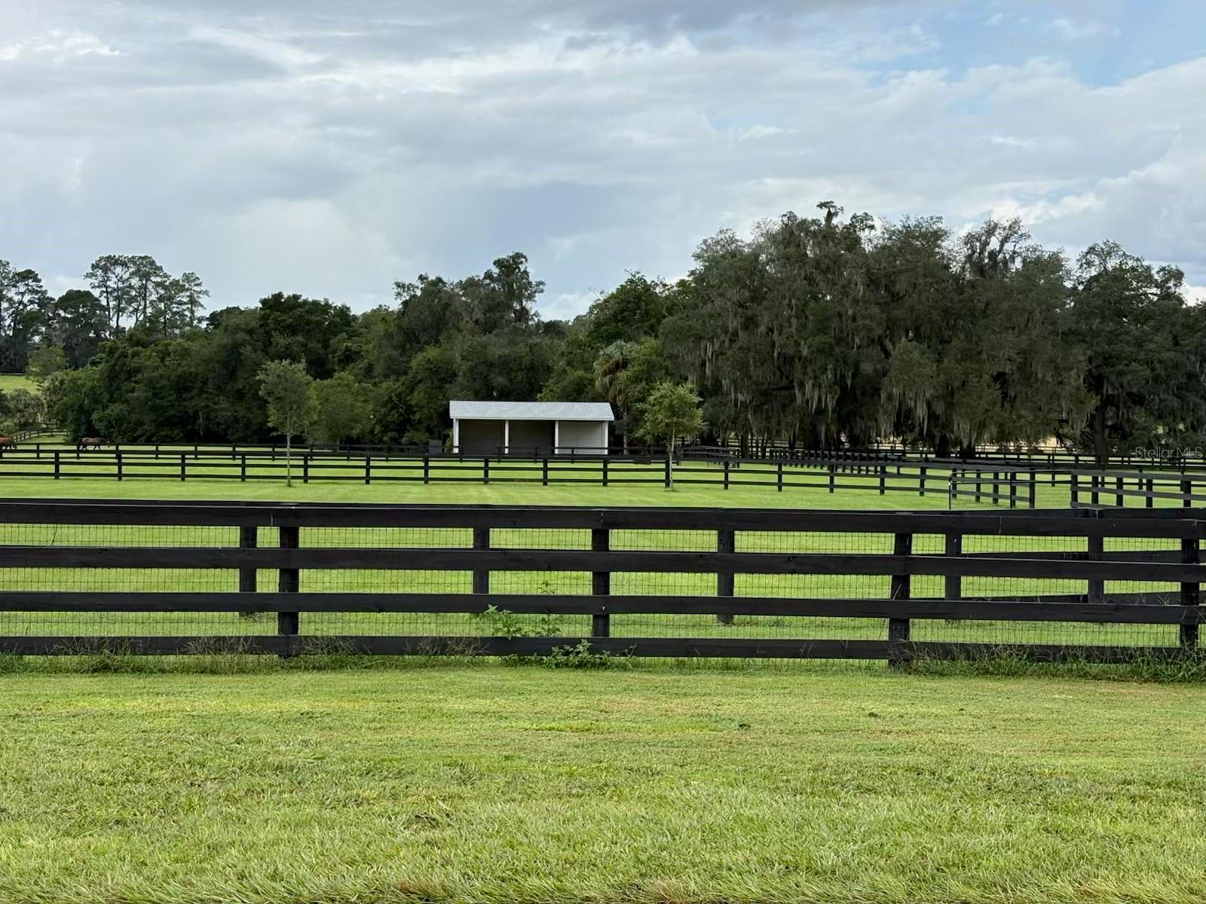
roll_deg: -0.3
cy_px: 452
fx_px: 1812
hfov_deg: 36.8
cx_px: 603
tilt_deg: -1.3
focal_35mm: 52
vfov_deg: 28.0
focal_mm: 5.96
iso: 32
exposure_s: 1/2141
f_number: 1.6
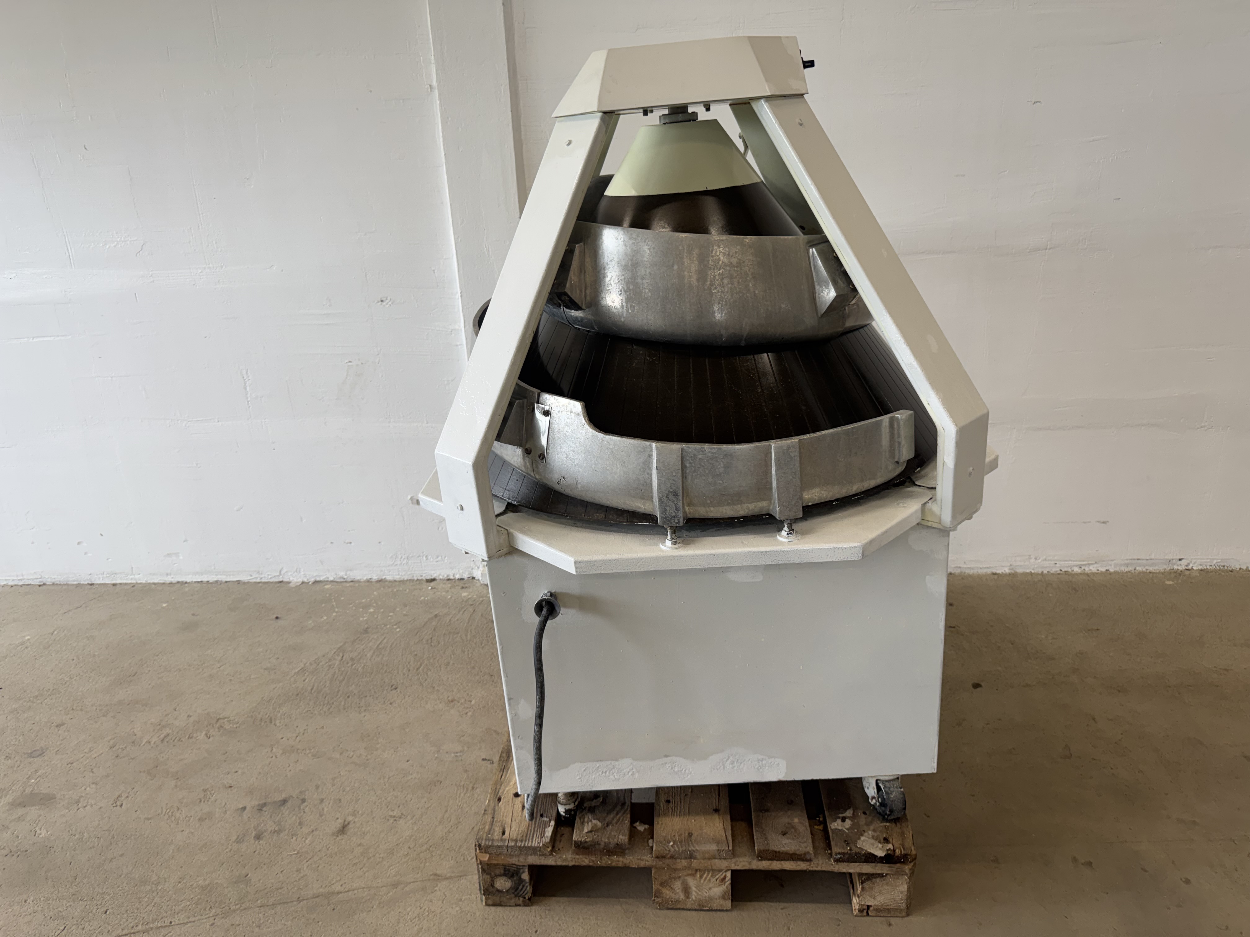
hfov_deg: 71.6
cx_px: 625
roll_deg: +2.8
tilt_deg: -20.7
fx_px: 867
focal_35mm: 24
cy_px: 468
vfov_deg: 56.8
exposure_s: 1/121
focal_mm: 6.76
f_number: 1.78
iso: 64
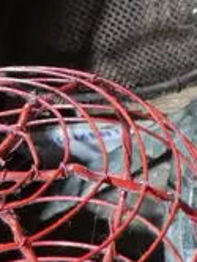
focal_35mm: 197
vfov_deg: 10.0
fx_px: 1491
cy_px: 66
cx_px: 455
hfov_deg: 7.2
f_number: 3.6
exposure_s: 1/60
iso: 640
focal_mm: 16
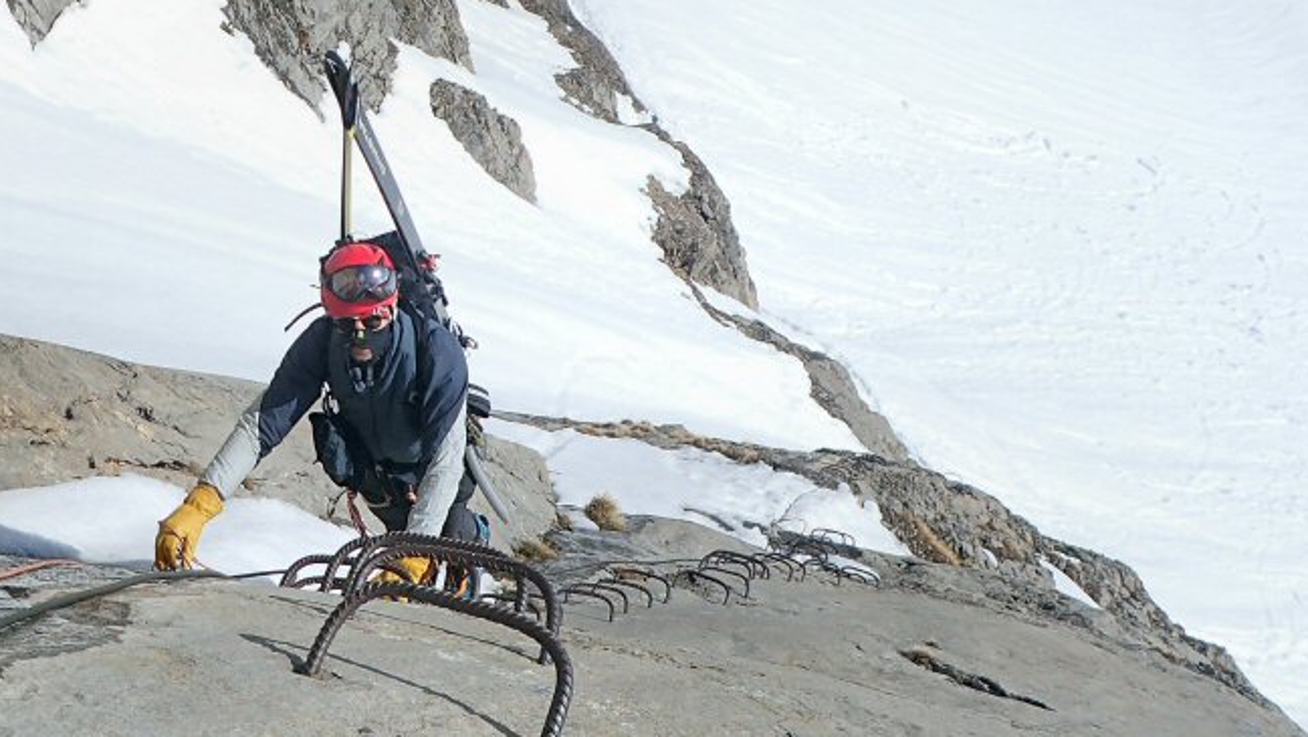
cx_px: 207
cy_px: 164
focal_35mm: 56
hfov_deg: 35.6
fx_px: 1943
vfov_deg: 21.2
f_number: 8
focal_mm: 4.5
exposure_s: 1/400
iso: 100
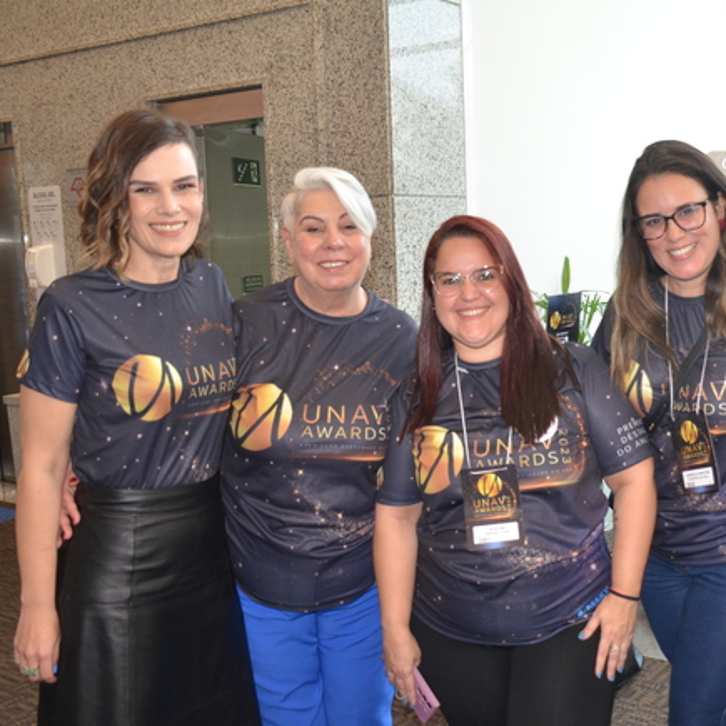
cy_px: 374
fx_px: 973
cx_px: 537
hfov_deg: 39.9
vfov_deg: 40.9
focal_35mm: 41
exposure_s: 1/60
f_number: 3.5
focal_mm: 20
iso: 500
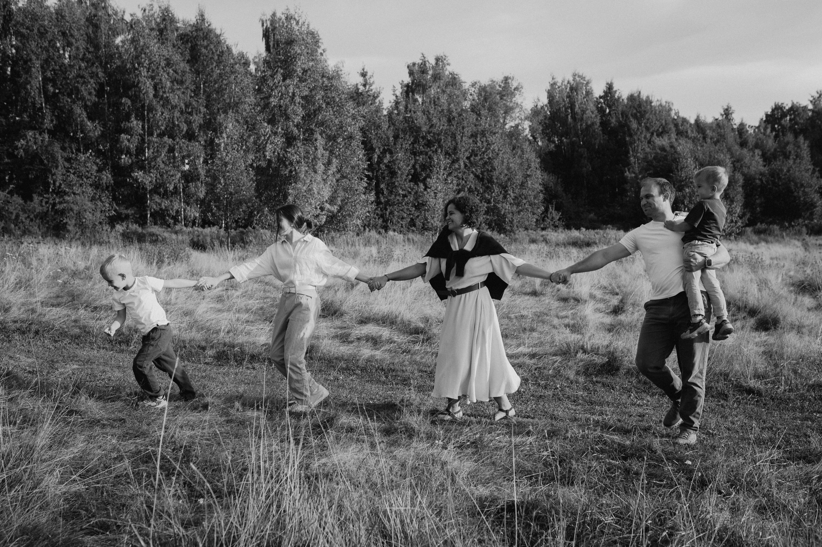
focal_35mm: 35
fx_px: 799
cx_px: 411
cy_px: 274
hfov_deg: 54.5
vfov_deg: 37.8
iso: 160
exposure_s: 1/400
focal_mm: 35
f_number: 5
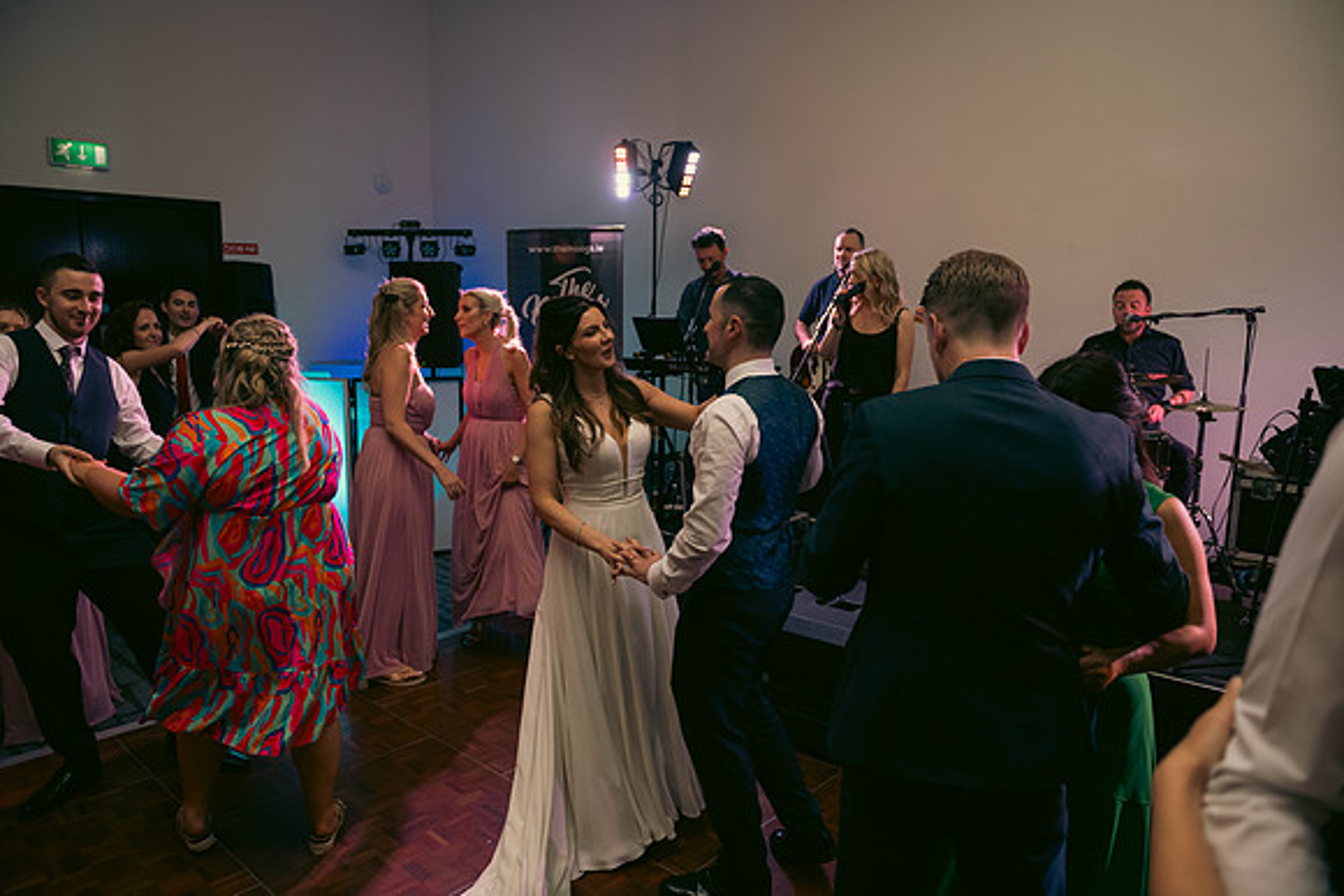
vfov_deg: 53.2
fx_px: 896
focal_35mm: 24
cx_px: 672
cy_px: 448
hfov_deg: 73.7
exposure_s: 1/160
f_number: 3.5
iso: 800
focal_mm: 24
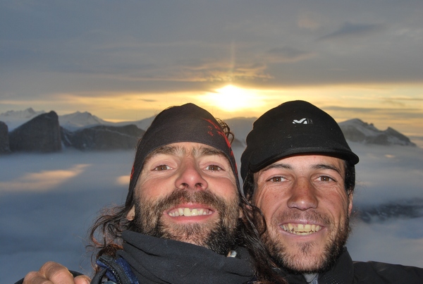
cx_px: 212
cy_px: 142
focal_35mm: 39
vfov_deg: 34.4
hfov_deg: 49.5
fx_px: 459
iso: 100
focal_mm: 26
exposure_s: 1/200
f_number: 10
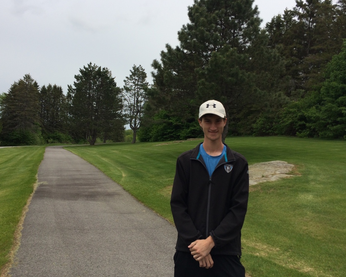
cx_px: 175
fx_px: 317
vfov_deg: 47.1
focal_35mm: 31
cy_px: 137
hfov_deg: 57.2
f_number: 2.2
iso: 32
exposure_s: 1/1953
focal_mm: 4.15
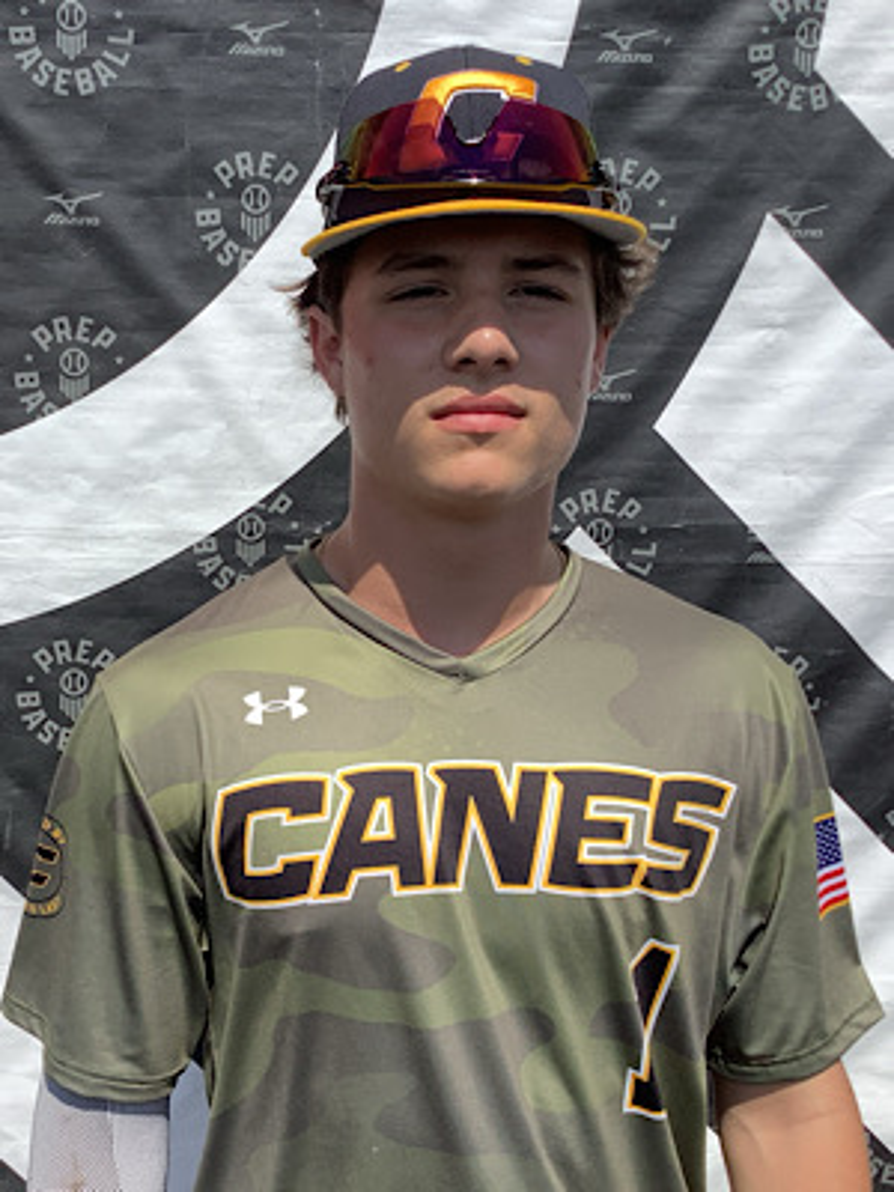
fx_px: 1067
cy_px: 596
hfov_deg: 45.4
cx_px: 447
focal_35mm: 31
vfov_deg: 58.4
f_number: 2.4
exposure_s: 1/1664
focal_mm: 3.3
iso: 25
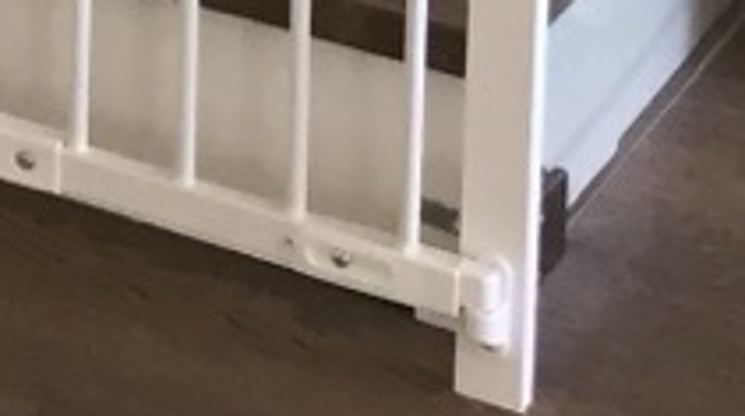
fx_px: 4734
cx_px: -978
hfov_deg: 8.3
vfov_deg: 4.6
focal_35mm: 240
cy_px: -1308
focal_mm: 4.15
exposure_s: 1/30
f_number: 2.2
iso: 64
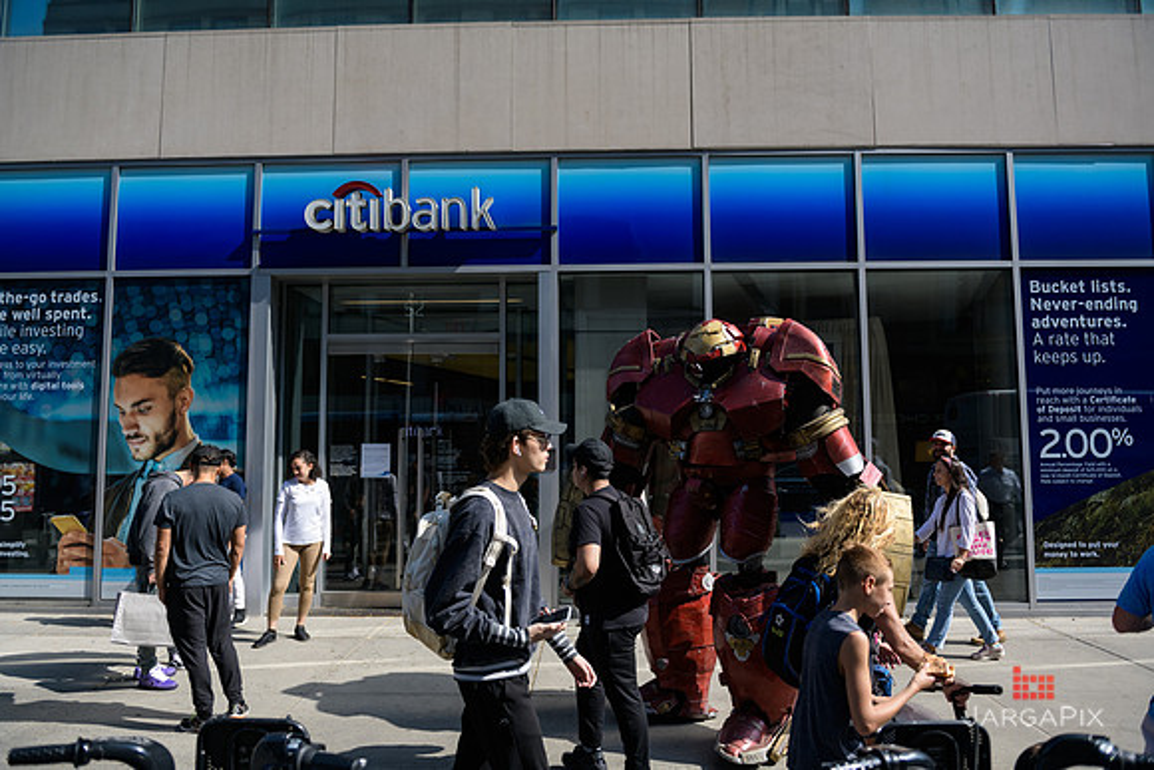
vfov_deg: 49.6
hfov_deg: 69.4
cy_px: 385
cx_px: 577
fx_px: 834
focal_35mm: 26
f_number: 3.2
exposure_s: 1/2500
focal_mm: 26
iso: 200
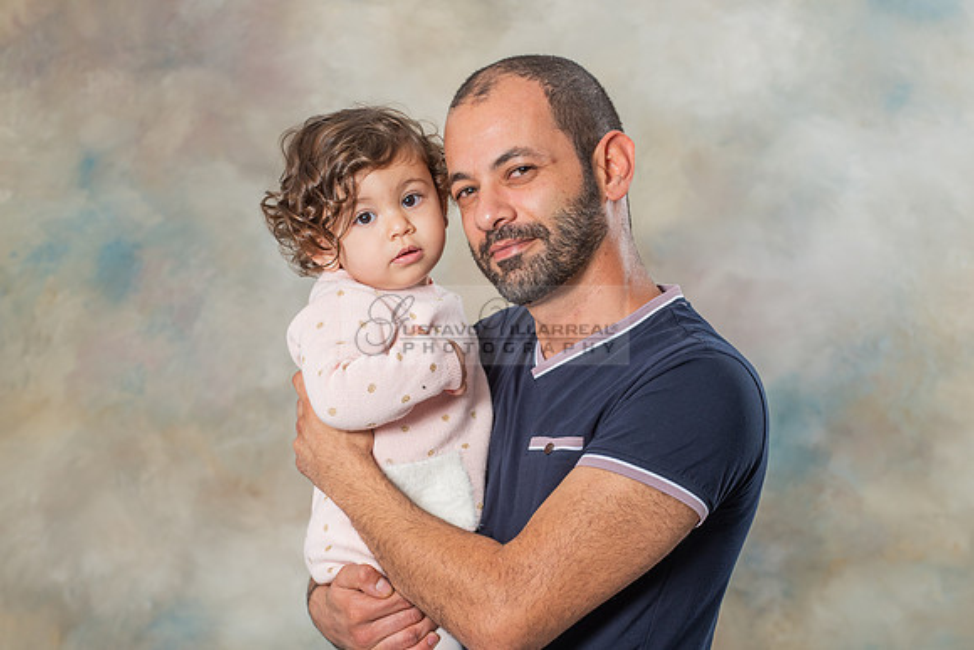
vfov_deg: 8.0
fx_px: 4666
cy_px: 374
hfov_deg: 11.9
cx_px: 431
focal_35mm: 172
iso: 200
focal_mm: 125
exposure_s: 1/125
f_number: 5.6
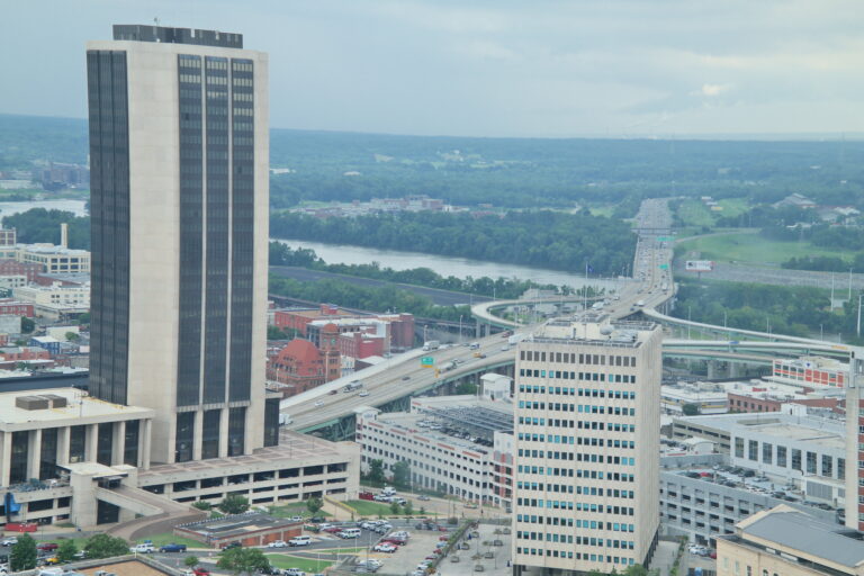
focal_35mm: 77
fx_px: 1848
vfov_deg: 17.7
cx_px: 432
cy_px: 288
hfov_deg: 26.3
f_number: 5.6
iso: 100
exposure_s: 1/160
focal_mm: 50
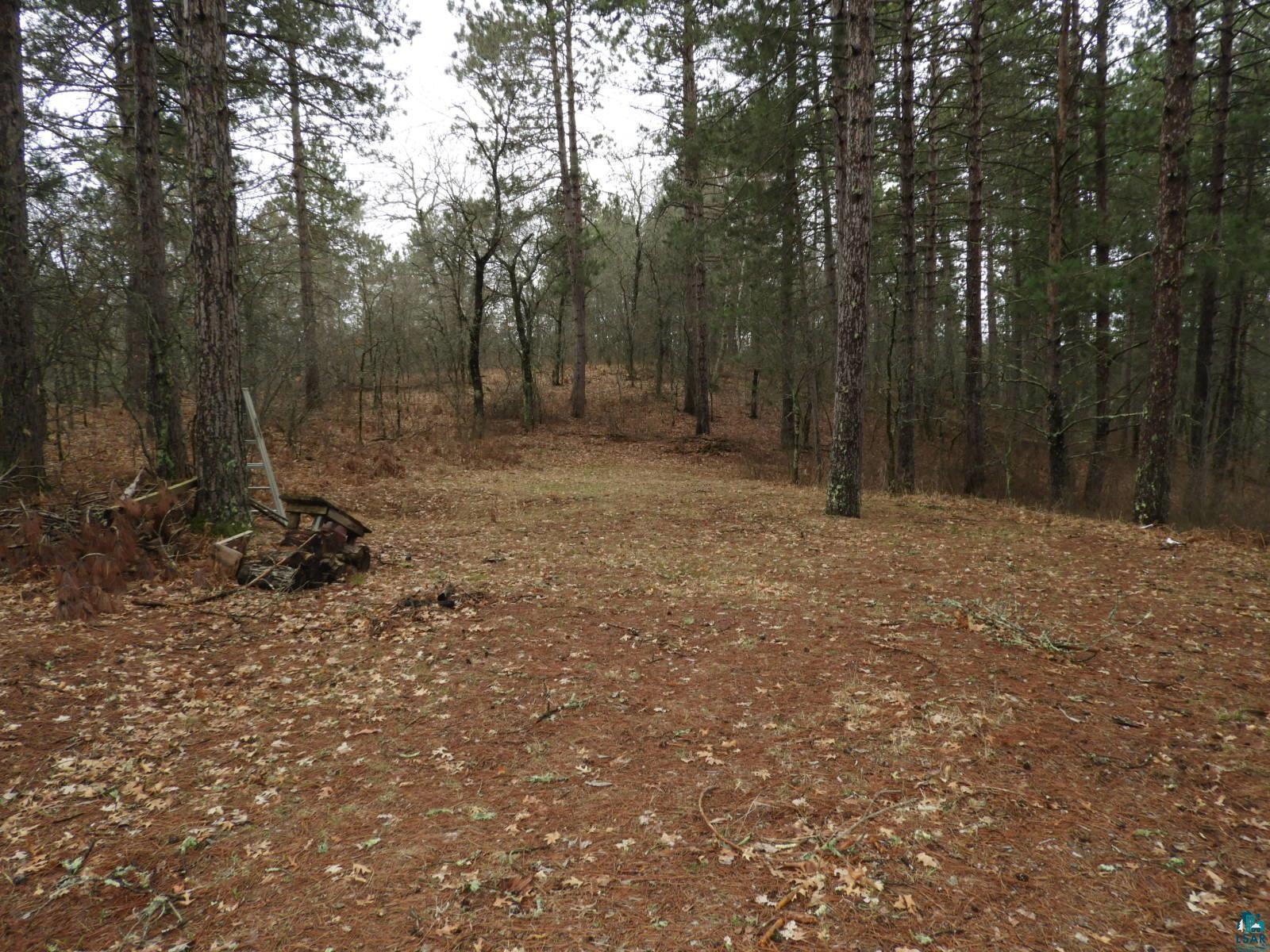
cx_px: 635
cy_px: 476
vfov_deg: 56.8
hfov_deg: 71.6
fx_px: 881
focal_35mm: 24
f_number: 3.3
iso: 100
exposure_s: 1/200
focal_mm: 4.3
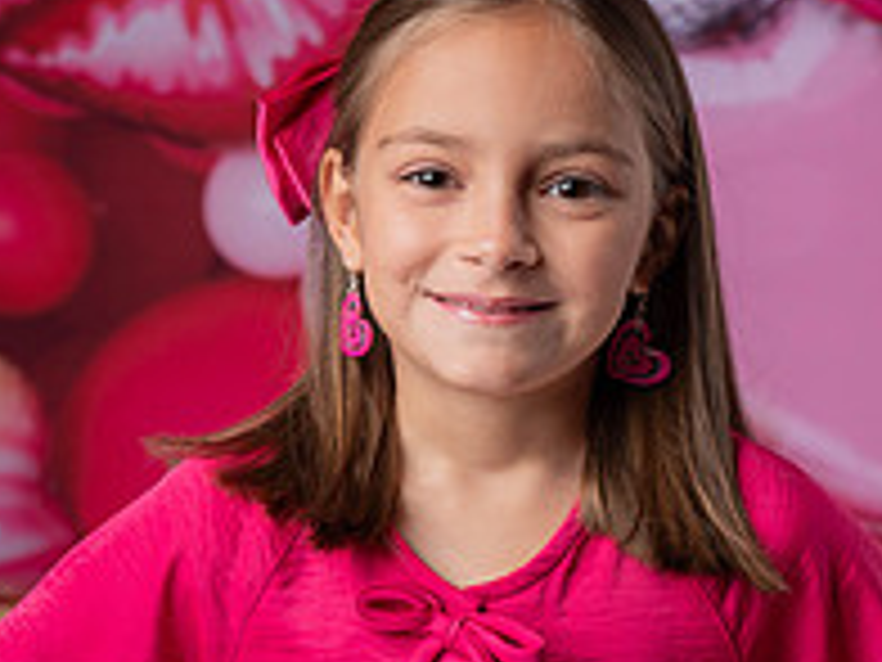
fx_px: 2701
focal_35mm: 106
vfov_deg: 13.8
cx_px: 459
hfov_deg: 18.5
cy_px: 585
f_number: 4.5
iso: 100
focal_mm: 48
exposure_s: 1/160
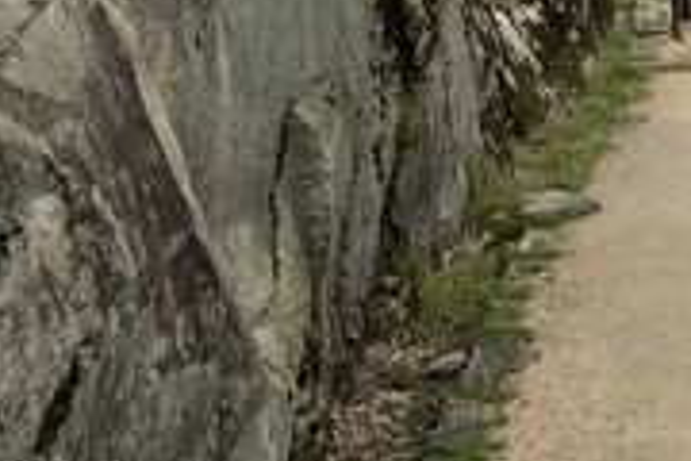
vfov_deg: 16.6
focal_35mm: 73
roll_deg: +2.1
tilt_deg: -3.9
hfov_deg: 27.0
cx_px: 580
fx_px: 1401
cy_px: -273
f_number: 1.8
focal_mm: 3.99
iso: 20
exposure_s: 1/2183
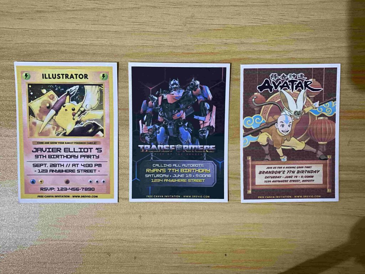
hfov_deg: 67.3
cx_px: 182
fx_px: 274
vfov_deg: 53.1
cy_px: 137
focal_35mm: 26
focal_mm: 4.25
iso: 320
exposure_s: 1/4
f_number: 1.8
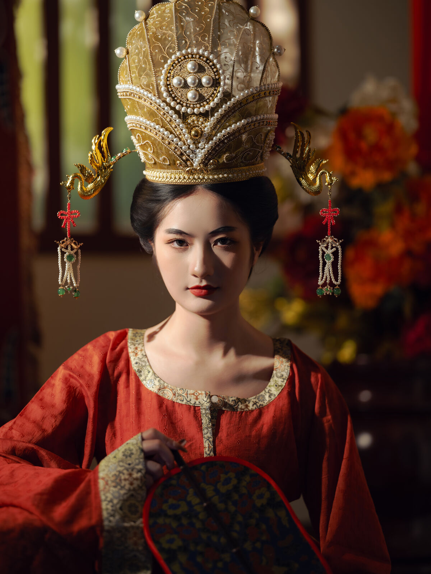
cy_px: 287
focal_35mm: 87
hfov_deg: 17.0
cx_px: 216
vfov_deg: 22.5
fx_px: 1444
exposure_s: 1/100
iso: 160
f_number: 2
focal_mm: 110
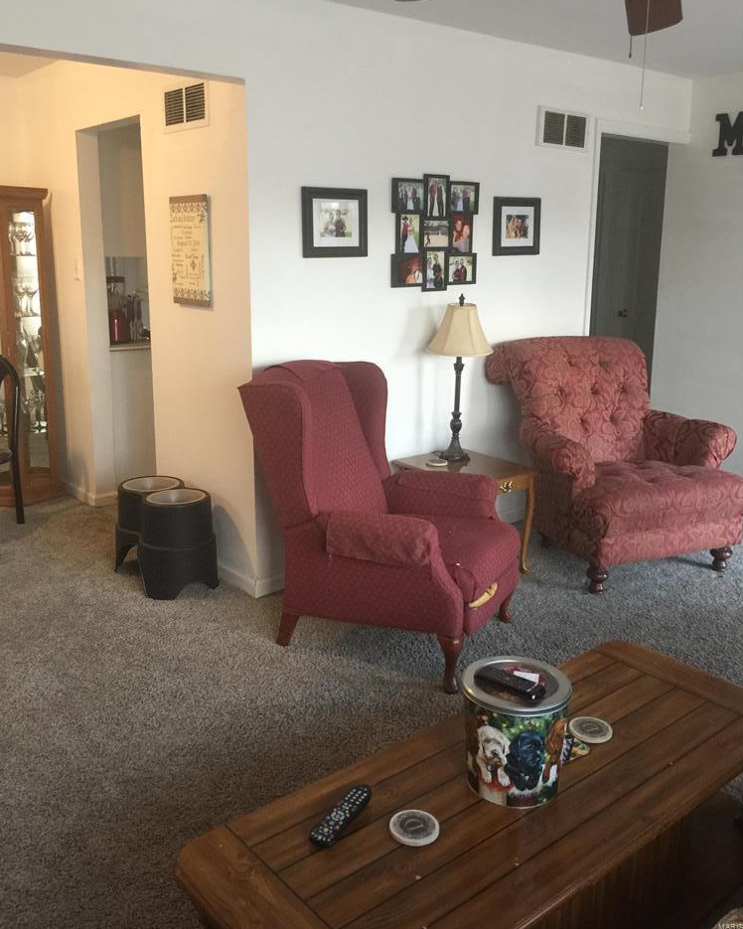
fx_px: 852
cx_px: 367
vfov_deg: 57.1
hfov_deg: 47.1
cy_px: 425
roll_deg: -0.9
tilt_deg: -11.6
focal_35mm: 31
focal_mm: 4.15
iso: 100
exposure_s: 1/15
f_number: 2.2
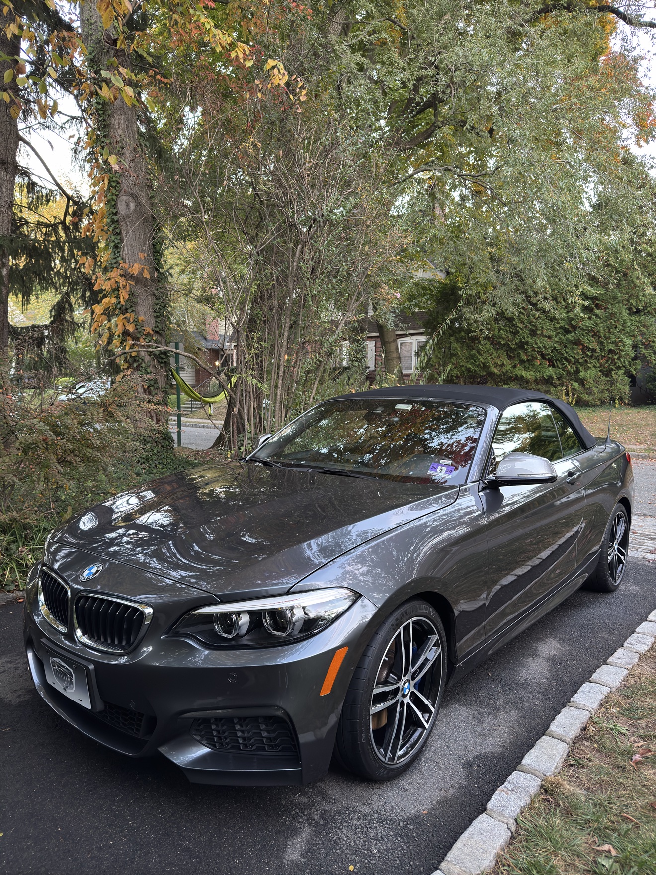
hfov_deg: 56.8
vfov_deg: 71.6
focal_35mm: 24
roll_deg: +0.4
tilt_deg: -4.4
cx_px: 328
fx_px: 606
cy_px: 438
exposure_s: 1/43
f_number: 1.78
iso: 400
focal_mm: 6.76
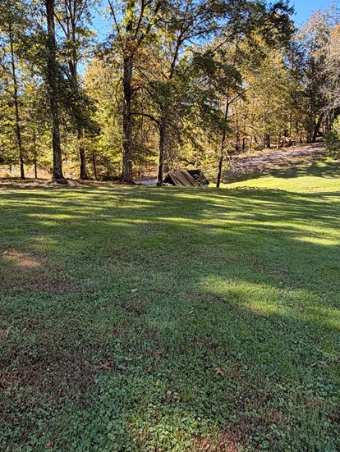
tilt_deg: -8.1
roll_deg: +1.2
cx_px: 155
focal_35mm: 26
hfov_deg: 53.0
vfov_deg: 66.7
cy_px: 182
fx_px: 340
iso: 40
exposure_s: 1/172
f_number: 2.2
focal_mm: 2.22
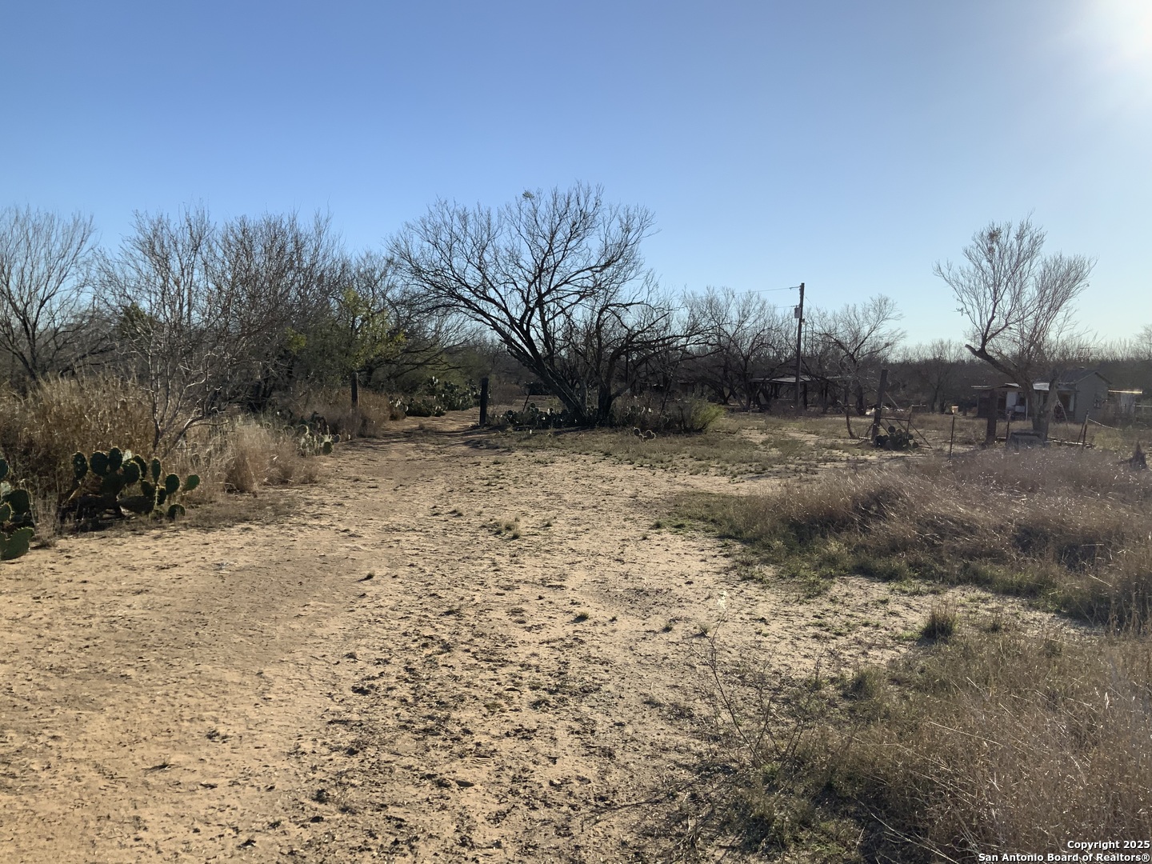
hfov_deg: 61.7
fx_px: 965
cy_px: 432
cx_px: 576
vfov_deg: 48.2
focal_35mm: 29
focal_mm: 3
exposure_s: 1/2320
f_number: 1.8
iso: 20
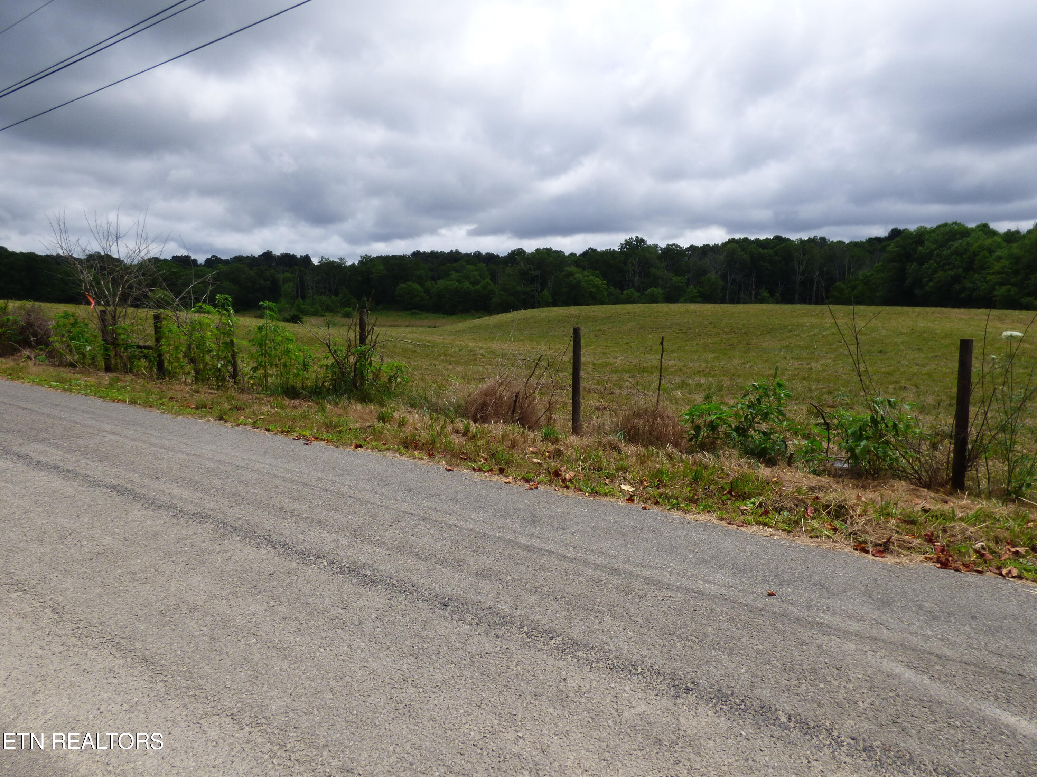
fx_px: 599
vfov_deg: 66.0
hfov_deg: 81.7
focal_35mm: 20
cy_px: 388
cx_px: 518
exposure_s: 1/2000
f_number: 3.2
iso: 100
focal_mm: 3.58
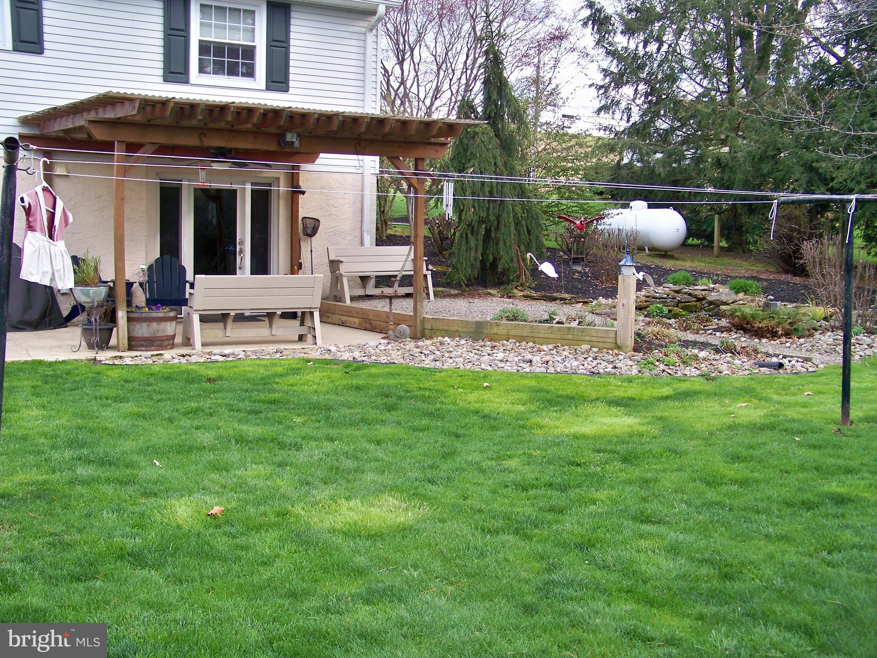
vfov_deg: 38.7
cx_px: 438
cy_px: 329
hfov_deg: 50.1
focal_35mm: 37
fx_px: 937
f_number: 2.8
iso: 80
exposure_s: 1/100
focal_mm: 6.75
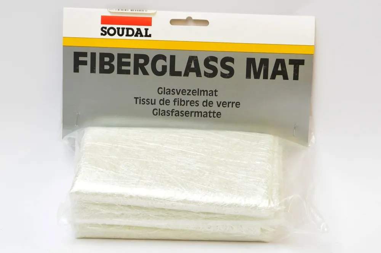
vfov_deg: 19.7
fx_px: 730
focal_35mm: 69
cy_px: 126
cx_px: 190
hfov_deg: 29.3
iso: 800
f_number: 5.3
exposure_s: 1/40
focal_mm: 25.9
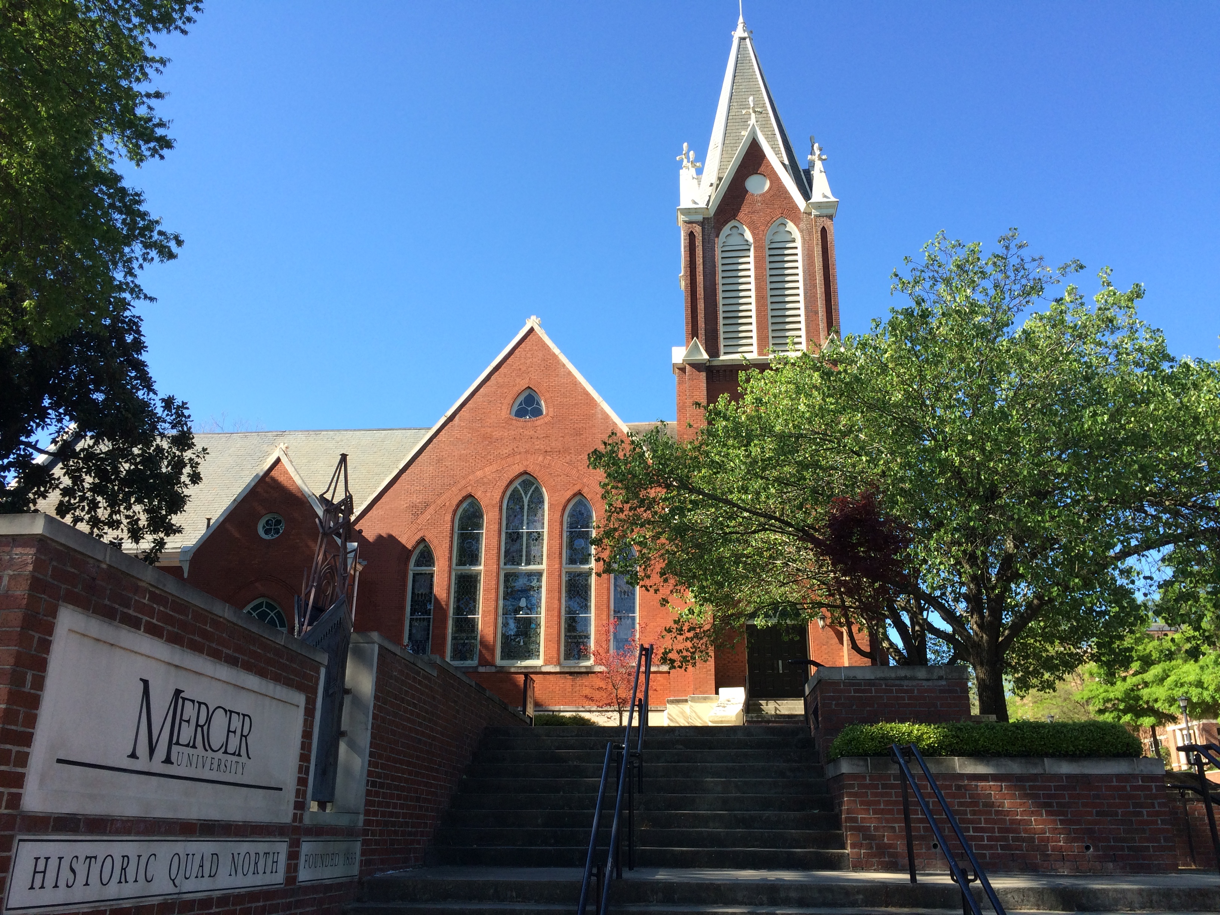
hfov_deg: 61.7
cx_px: 610
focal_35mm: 29
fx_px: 1022
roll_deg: +1.0
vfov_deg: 48.2
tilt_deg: +20.8
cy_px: 458
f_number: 2.2
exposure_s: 1/746
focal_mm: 4.15
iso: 32
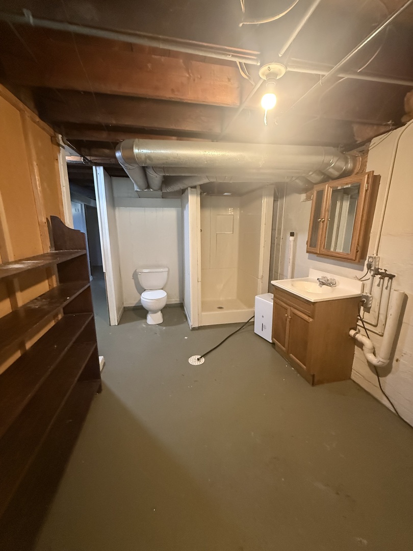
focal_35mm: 14
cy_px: 276
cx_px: 206
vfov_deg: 102.1
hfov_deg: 85.7
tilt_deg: -11.4
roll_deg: -1.2
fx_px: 223
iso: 1000
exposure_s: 1/60
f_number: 2.2
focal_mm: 2.22
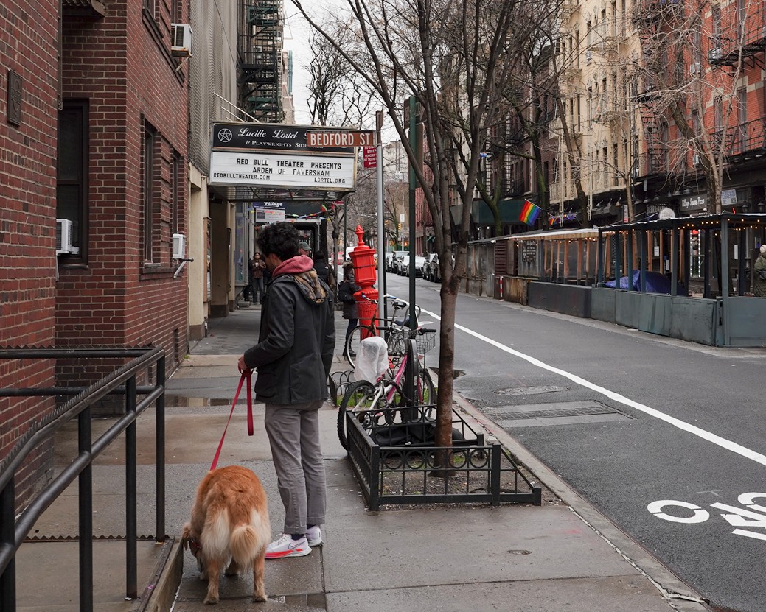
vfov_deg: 26.9
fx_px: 1269
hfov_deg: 33.1
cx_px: 548
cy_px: 196
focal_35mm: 56
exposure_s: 1/100
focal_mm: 31
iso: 400
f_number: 10
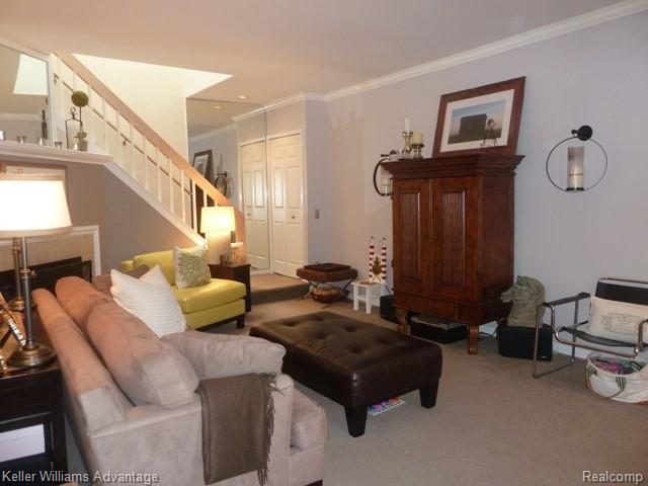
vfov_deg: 54.9
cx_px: 324
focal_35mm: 25
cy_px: 243
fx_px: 468
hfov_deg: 69.4
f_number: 3.3
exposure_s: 1/30
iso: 320
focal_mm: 4.1
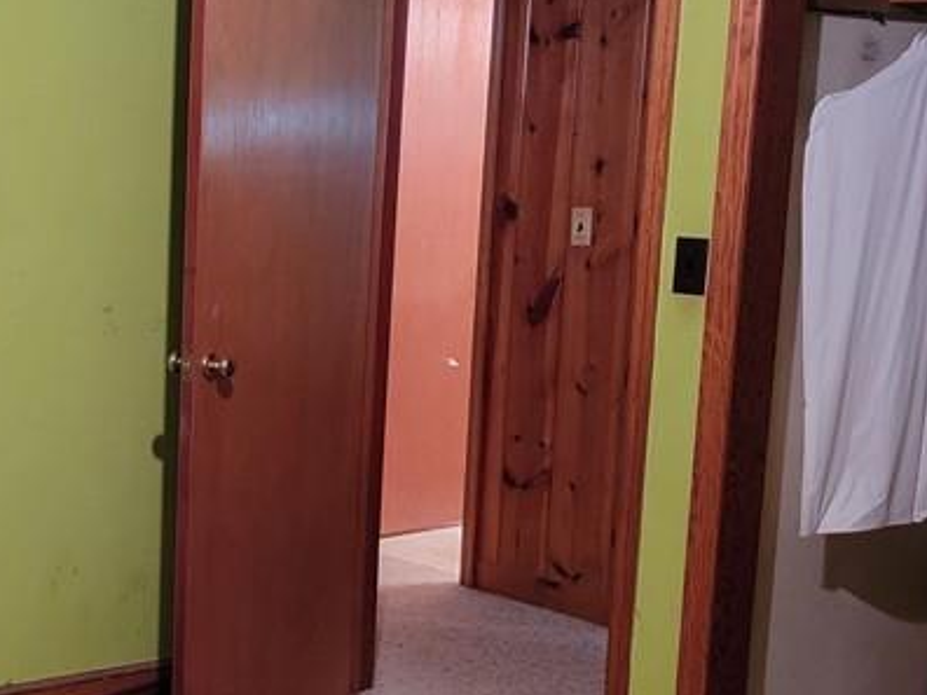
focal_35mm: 62
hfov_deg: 28.6
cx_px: -66
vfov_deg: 23.6
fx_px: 1660
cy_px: 398
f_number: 1.8
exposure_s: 1/30
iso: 640
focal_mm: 6.7
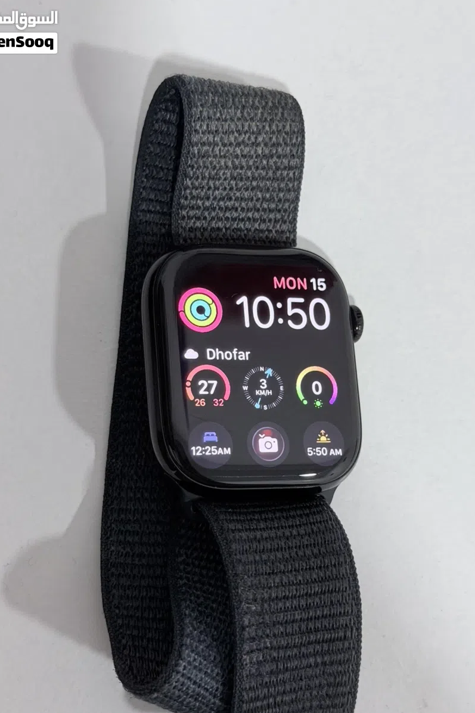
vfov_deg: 35.0
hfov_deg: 23.8
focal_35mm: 57
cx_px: 262
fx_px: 1128
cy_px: 403
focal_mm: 6.76
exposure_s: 1/45
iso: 250
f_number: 1.78
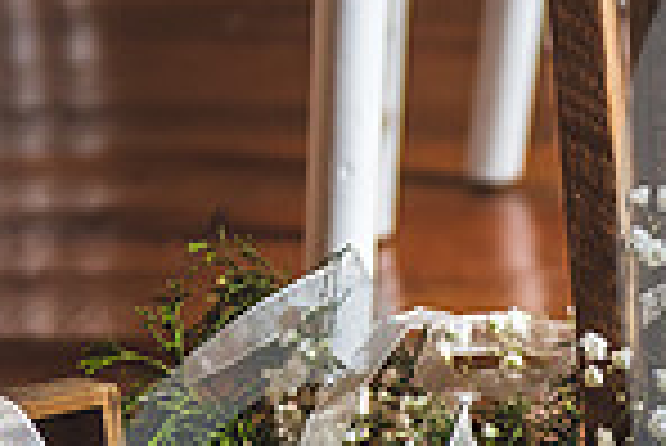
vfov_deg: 6.1
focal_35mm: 224
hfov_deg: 9.0
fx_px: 4148
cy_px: 592
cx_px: 851
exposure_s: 1/125
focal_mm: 48
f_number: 2.8
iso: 500
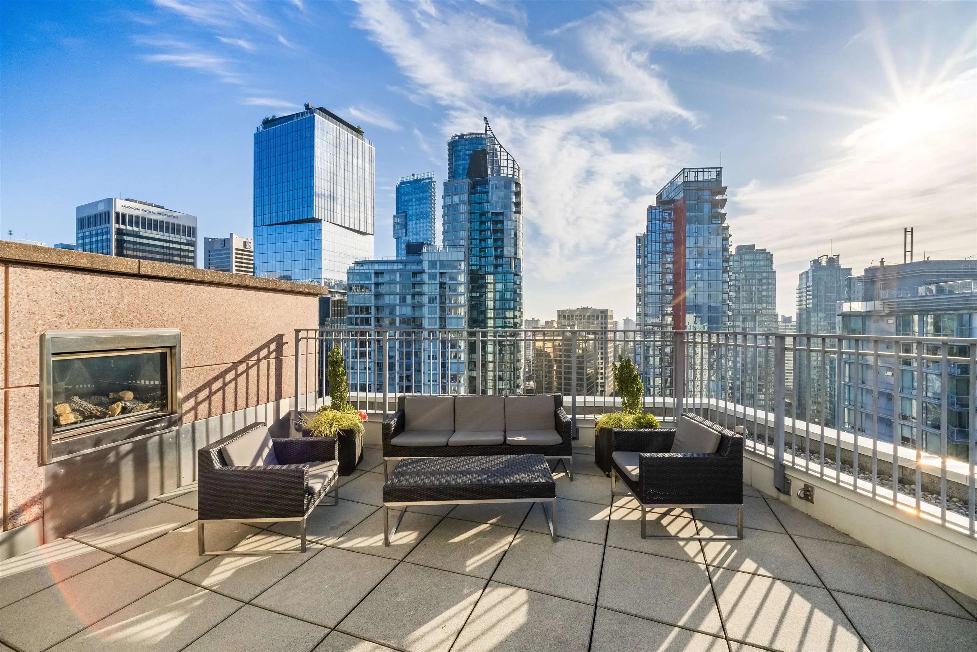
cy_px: 326
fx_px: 366
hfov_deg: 106.3
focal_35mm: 14
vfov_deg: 83.3
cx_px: 488
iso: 640
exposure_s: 1/400
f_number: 11
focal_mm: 9
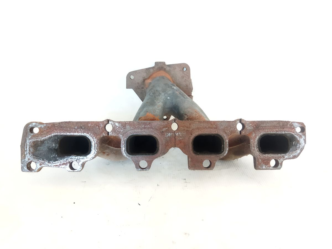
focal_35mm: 27
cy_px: 124
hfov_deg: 65.3
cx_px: 166
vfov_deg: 51.4
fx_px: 259
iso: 441
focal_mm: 4.71
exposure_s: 1/25
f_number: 1.79
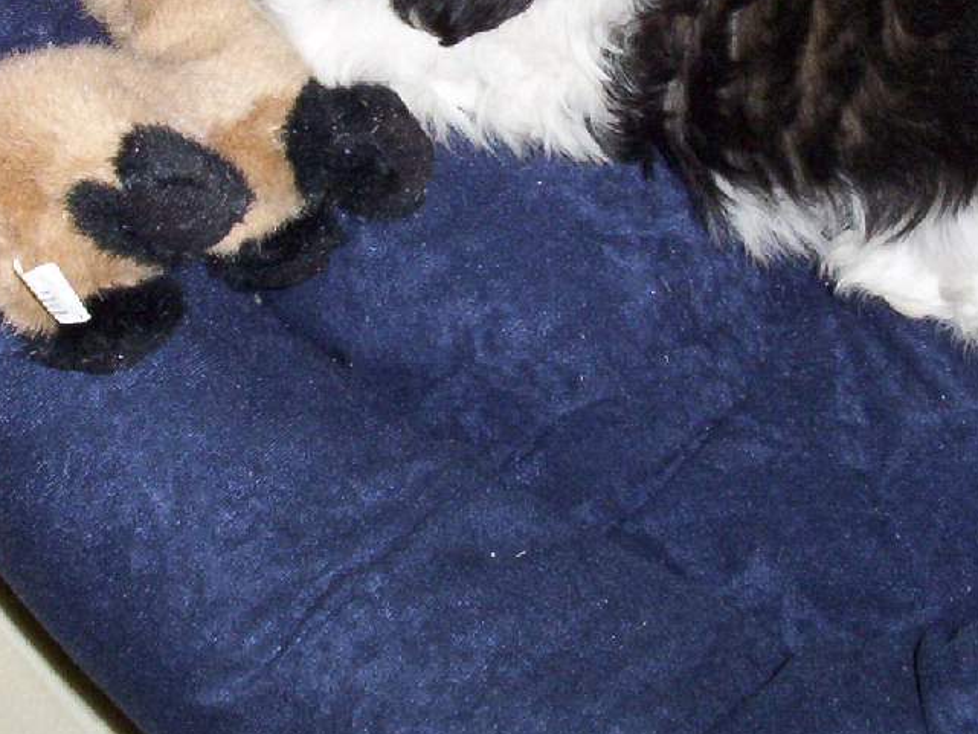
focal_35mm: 72
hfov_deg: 27.0
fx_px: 2035
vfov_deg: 20.2
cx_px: 572
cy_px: 127
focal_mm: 6
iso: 140
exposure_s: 1/30
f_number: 4.5
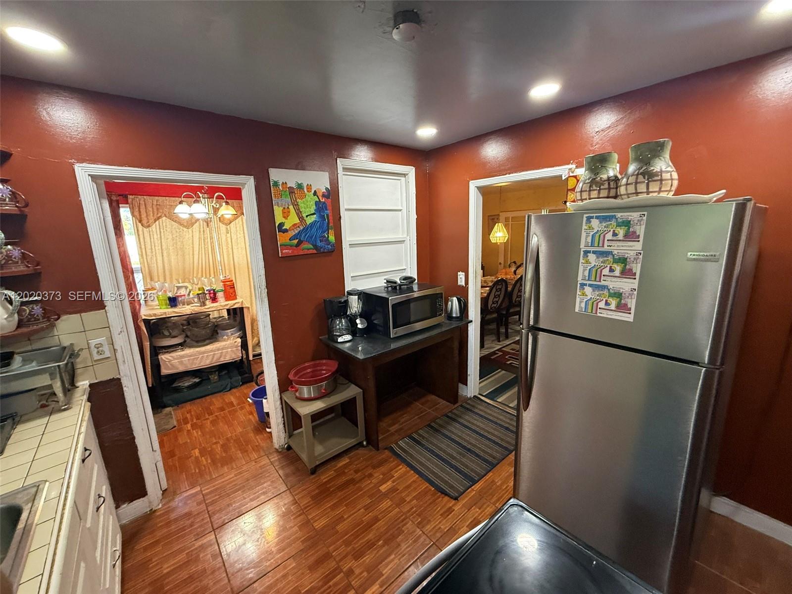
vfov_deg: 85.7
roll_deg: +2.5
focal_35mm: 14
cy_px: 297
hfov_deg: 102.1
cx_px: 396
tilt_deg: -12.1
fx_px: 320
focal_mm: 2.22
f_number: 2.2
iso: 320
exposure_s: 1/60
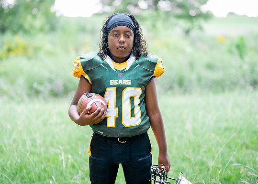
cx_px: 127
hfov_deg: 30.3
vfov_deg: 21.9
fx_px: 476
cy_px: 78
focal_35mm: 65
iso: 320
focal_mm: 50
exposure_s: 1/800
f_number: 1.2
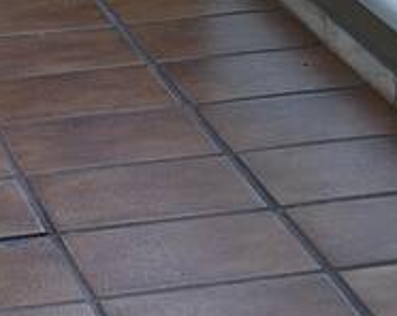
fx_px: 2310
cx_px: 335
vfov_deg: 7.7
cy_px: -181
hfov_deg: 9.8
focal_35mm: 197
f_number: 1.5
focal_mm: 4.94
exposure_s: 1/168
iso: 80
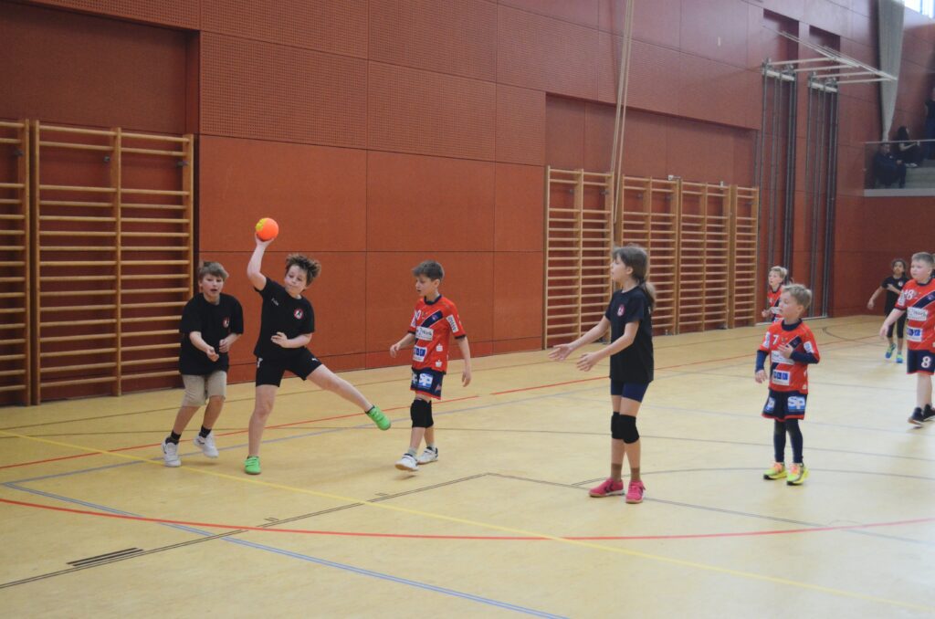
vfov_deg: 29.7
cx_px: 468
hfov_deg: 43.7
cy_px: 310
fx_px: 1166
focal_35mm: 45
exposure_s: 1/500
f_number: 4.5
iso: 1600
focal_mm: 30
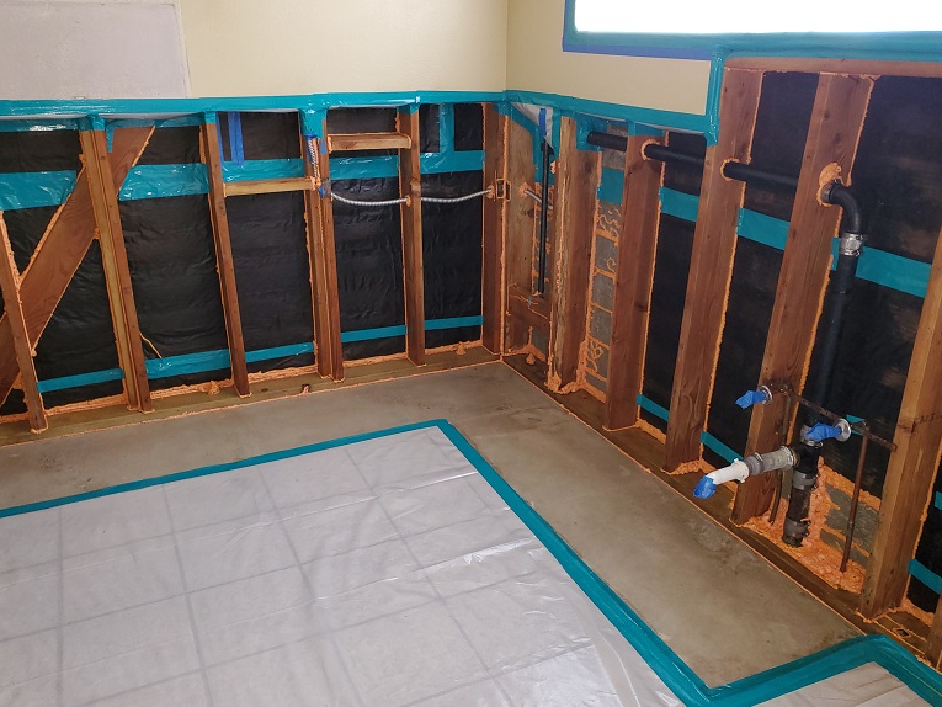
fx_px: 789
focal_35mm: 29
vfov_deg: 48.2
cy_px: 387
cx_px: 482
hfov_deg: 61.6
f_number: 2.4
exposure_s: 1/10
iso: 160
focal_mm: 4.3
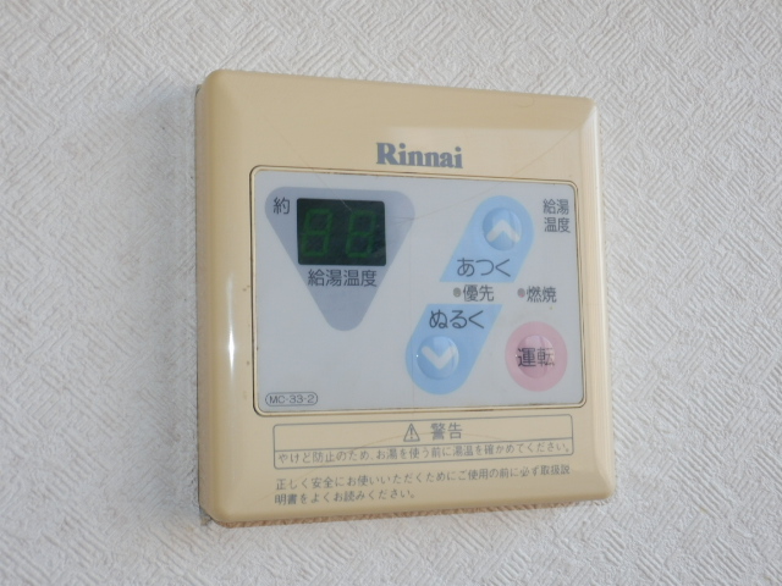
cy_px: 293
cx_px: 391
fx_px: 1423
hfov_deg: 30.7
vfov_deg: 23.3
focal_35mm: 63
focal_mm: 11.1
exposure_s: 1/50
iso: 200
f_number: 4.6
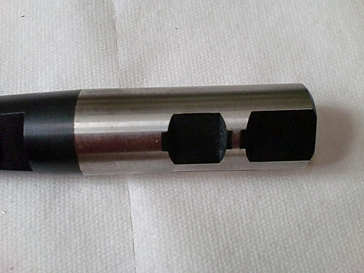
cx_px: 182
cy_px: 136
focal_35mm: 35
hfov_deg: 52.6
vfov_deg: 40.7
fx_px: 368
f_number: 3.1
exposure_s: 1/60
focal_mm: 6.3
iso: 320
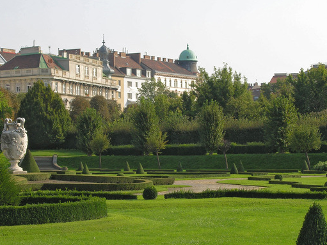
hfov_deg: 18.2
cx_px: 156
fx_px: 1020
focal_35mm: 108
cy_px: 139
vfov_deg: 13.7
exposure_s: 1/130
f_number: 6.8
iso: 50
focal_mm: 17.5
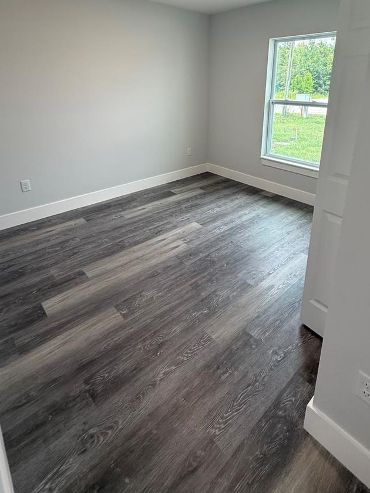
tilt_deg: -16.9
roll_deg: +0.5
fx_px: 285
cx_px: 201
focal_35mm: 20
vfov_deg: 79.2
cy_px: 166
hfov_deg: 65.8
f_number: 2.2
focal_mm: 2.22
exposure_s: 1/40
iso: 64
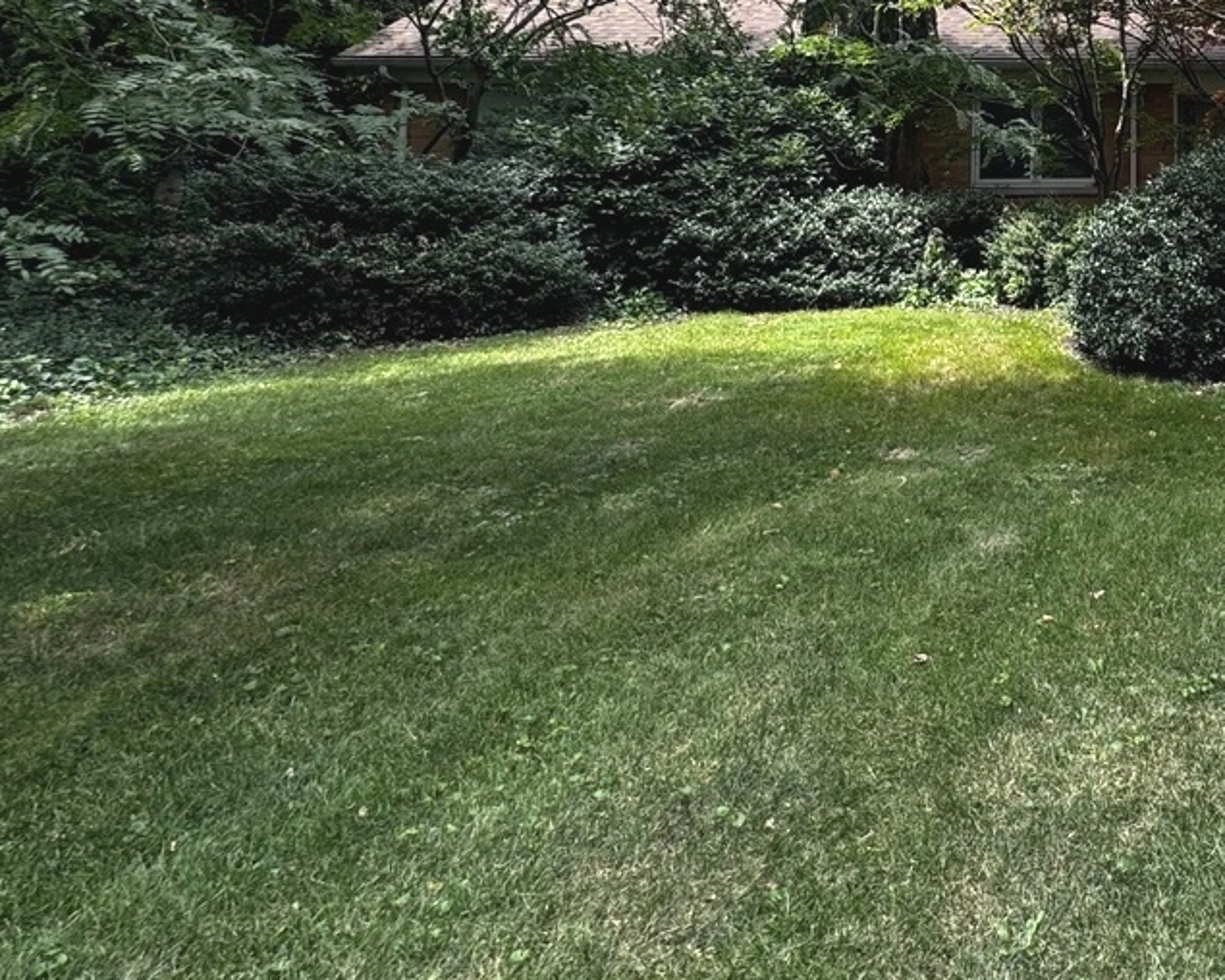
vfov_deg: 43.0
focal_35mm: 31
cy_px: 91
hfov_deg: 44.9
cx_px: 1316
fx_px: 1124
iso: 40
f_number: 2.2
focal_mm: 2.22
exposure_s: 1/373
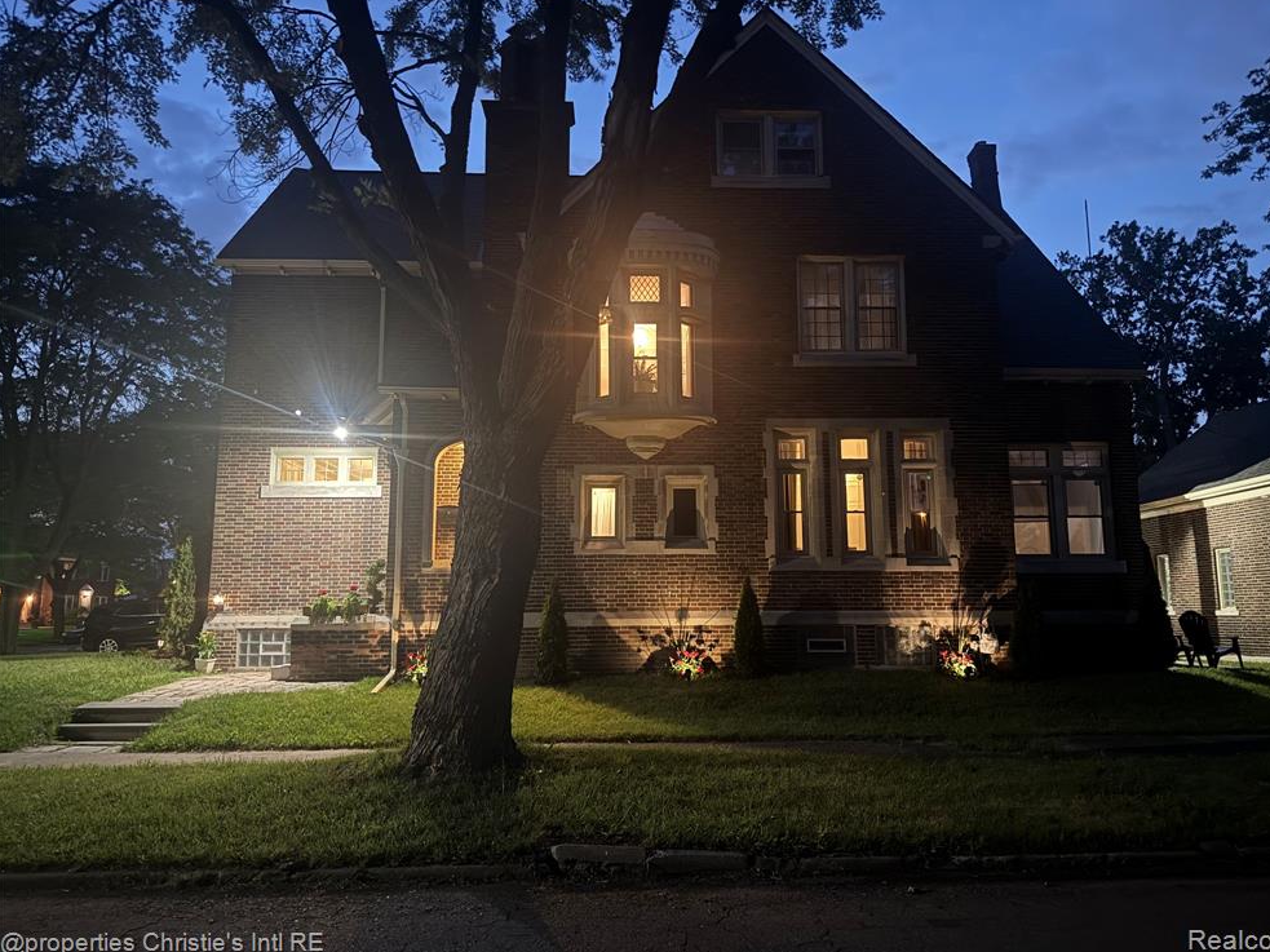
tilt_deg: +9.2
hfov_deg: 69.4
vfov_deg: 54.9
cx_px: 658
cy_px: 465
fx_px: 917
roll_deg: -0.2
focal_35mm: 25
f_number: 1.78
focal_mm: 6.76
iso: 1000
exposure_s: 1/9
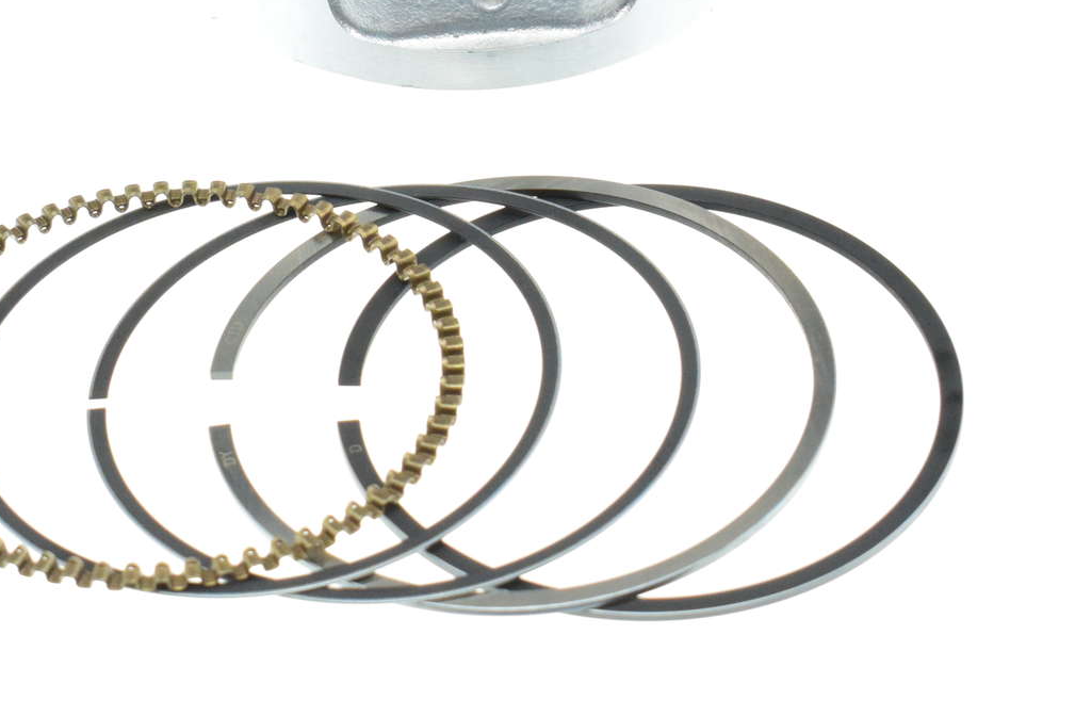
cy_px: 48
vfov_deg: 8.9
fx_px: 4567
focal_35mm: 153
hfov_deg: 13.4
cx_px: 291
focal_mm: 48
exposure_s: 1/50
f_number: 11
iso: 1600
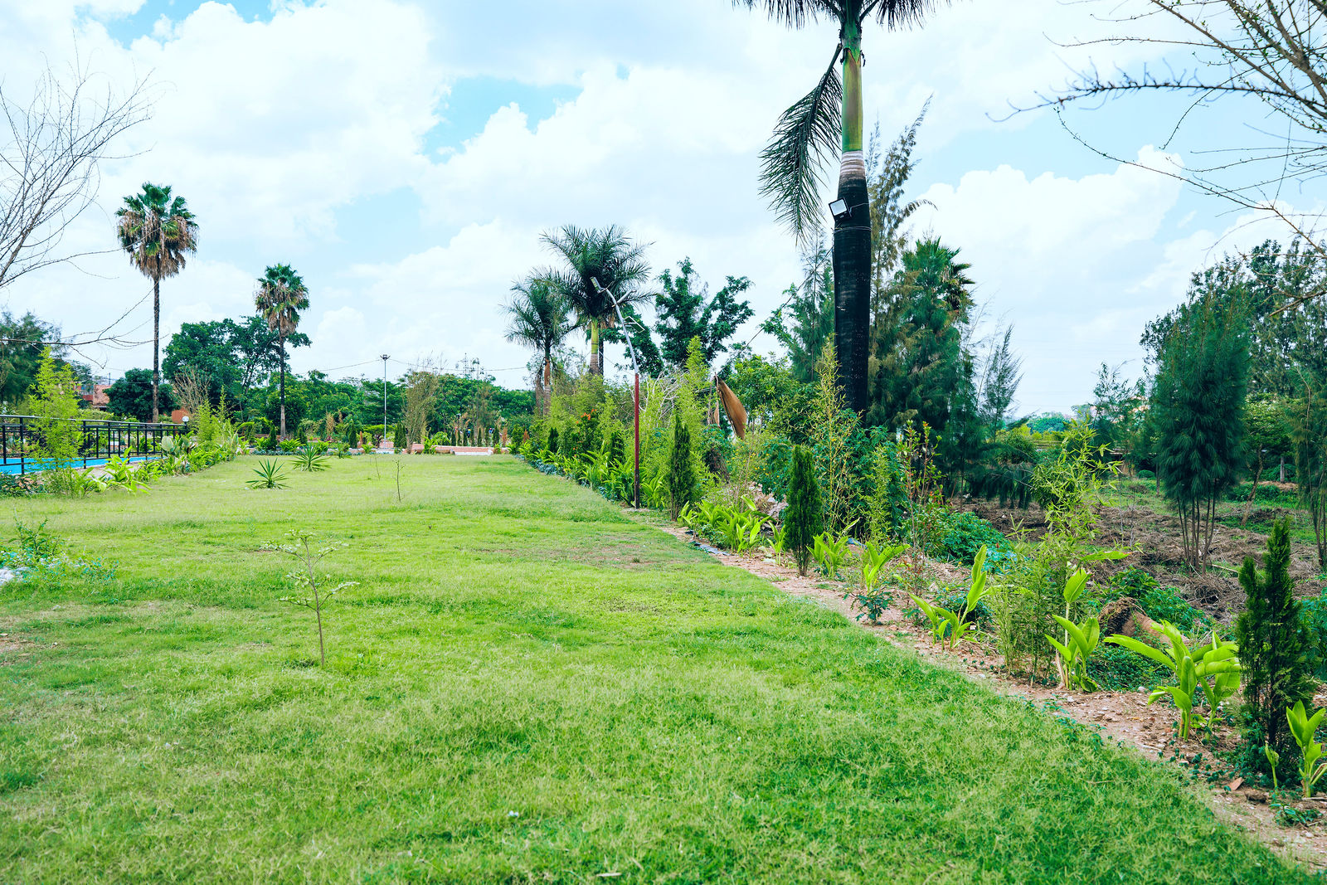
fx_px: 1069
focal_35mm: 29
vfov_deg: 45.0
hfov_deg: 63.7
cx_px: 664
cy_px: 442
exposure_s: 1/800
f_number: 3.5
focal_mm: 29
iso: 200
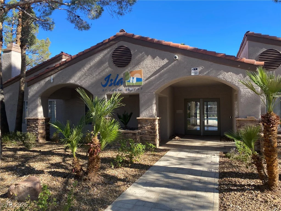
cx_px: 140
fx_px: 211
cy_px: 106
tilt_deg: -0.2
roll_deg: -0.6
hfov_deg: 67.3
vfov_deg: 53.1
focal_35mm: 26
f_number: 1.8
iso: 32
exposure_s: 1/1016
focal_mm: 4.25
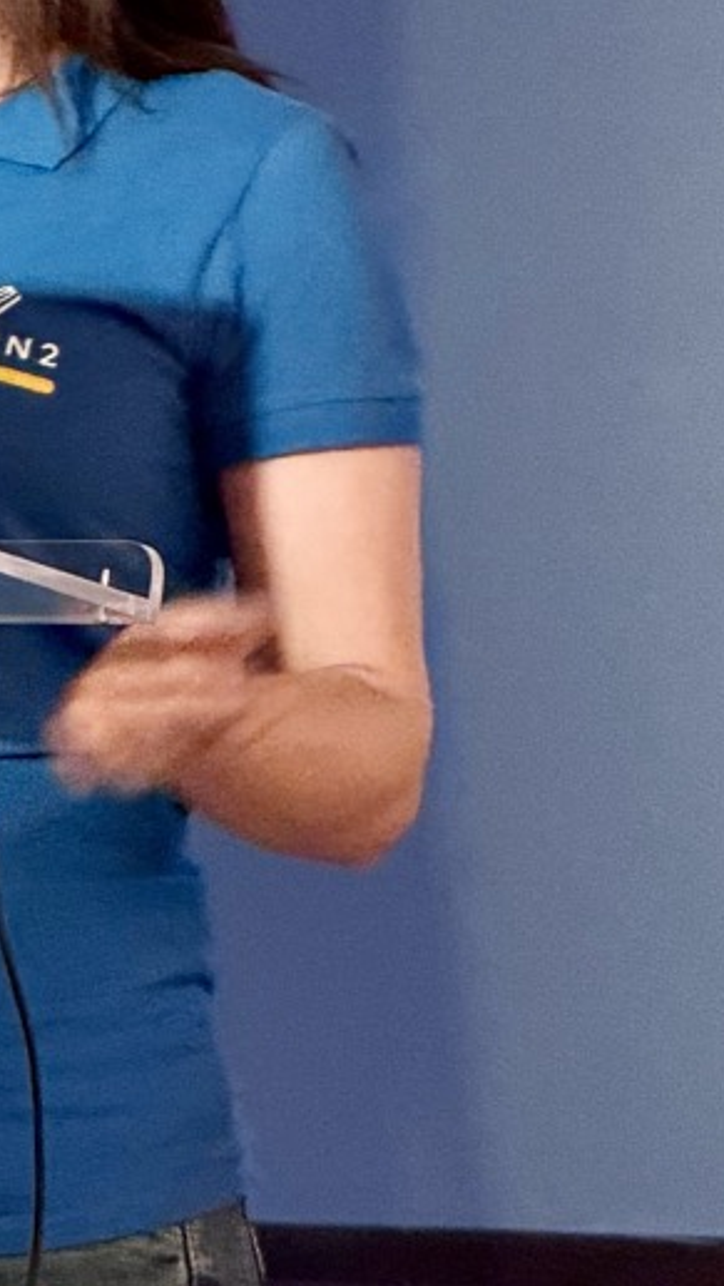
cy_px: 687
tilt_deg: -1.3
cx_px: -332
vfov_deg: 6.8
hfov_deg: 3.8
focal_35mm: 316
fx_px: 10779
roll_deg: +0.1
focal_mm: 16.89
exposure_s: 1/50
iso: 500
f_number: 2.8
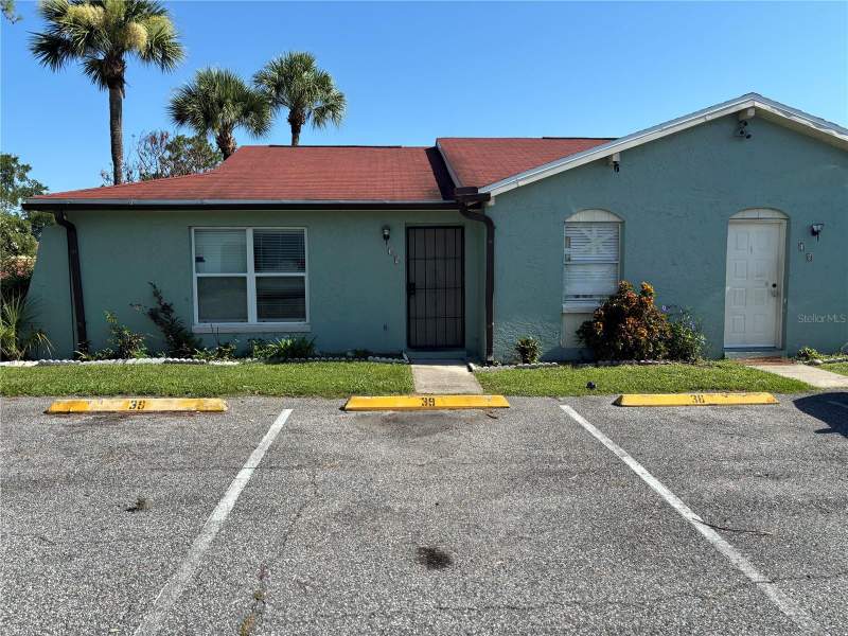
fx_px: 637
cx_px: 424
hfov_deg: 67.3
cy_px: 318
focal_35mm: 26
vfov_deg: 53.1
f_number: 1.6
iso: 50
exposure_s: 1/2513
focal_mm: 5.96
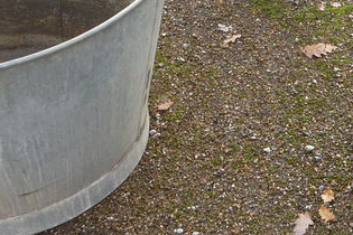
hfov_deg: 20.4
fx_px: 971
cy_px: -56
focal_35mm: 99
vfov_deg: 13.4
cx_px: 268
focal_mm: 5.2
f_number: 3.5
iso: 100
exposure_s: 1/100
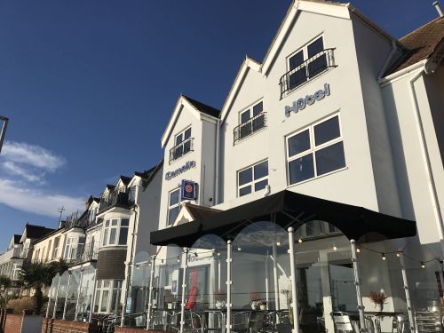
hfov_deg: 63.4
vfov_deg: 49.7
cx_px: 222
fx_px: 359
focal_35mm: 28
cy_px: 166
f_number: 1.8
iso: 20
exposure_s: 1/5051
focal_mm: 3.99
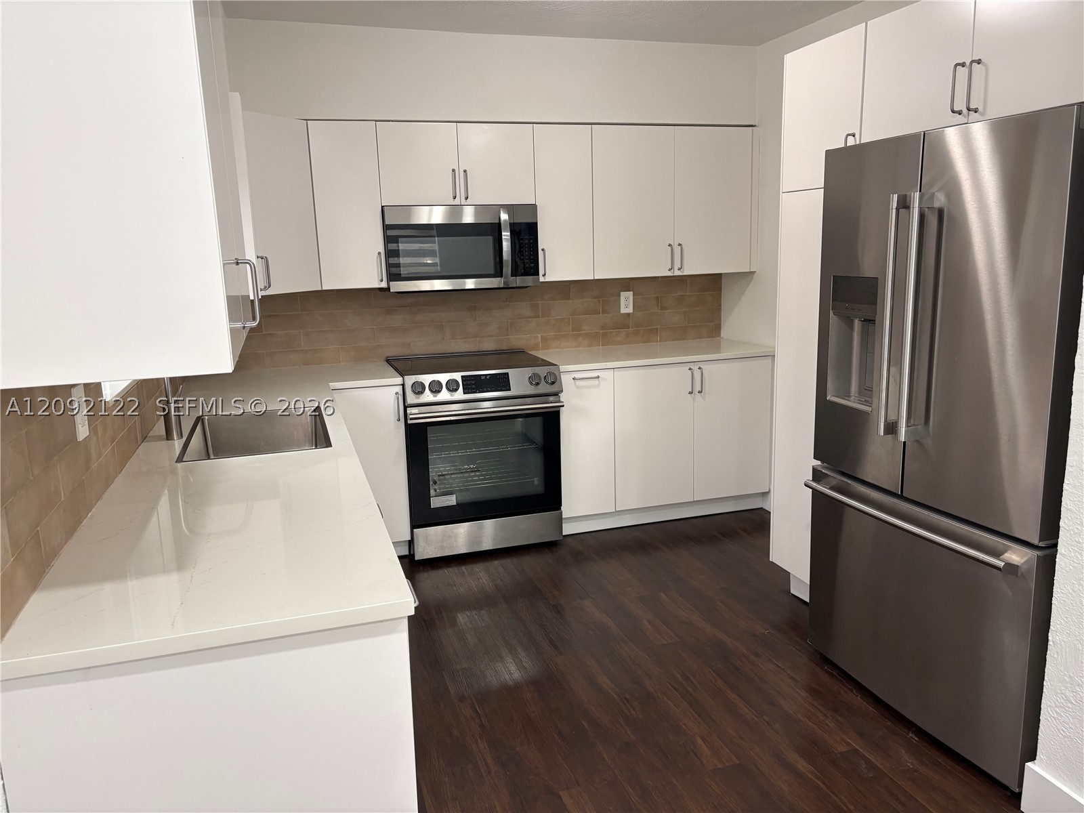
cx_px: 542
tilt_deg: -10.3
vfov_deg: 53.1
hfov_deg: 67.3
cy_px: 406
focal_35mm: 26
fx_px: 814
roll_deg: +1.7
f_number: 1.6
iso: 100
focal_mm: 5.96
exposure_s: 1/60
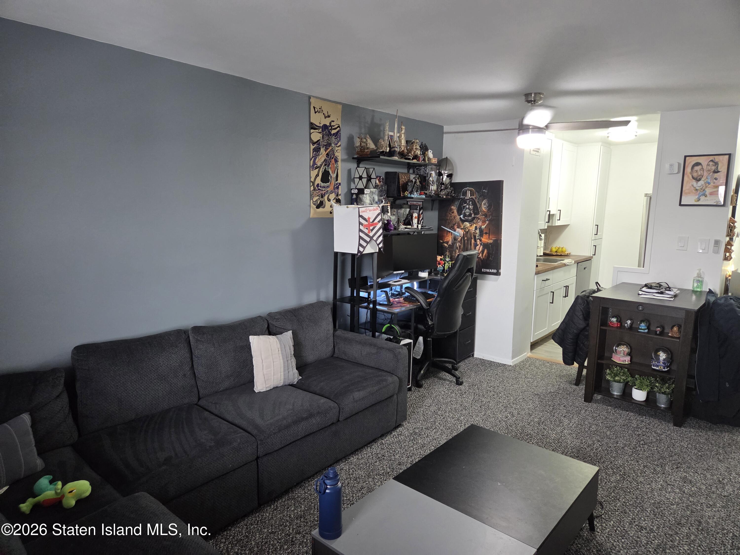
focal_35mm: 23
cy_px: 278
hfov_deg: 73.9
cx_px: 370
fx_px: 492
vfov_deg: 58.9
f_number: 1.8
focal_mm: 5.4
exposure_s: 1/120
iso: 640
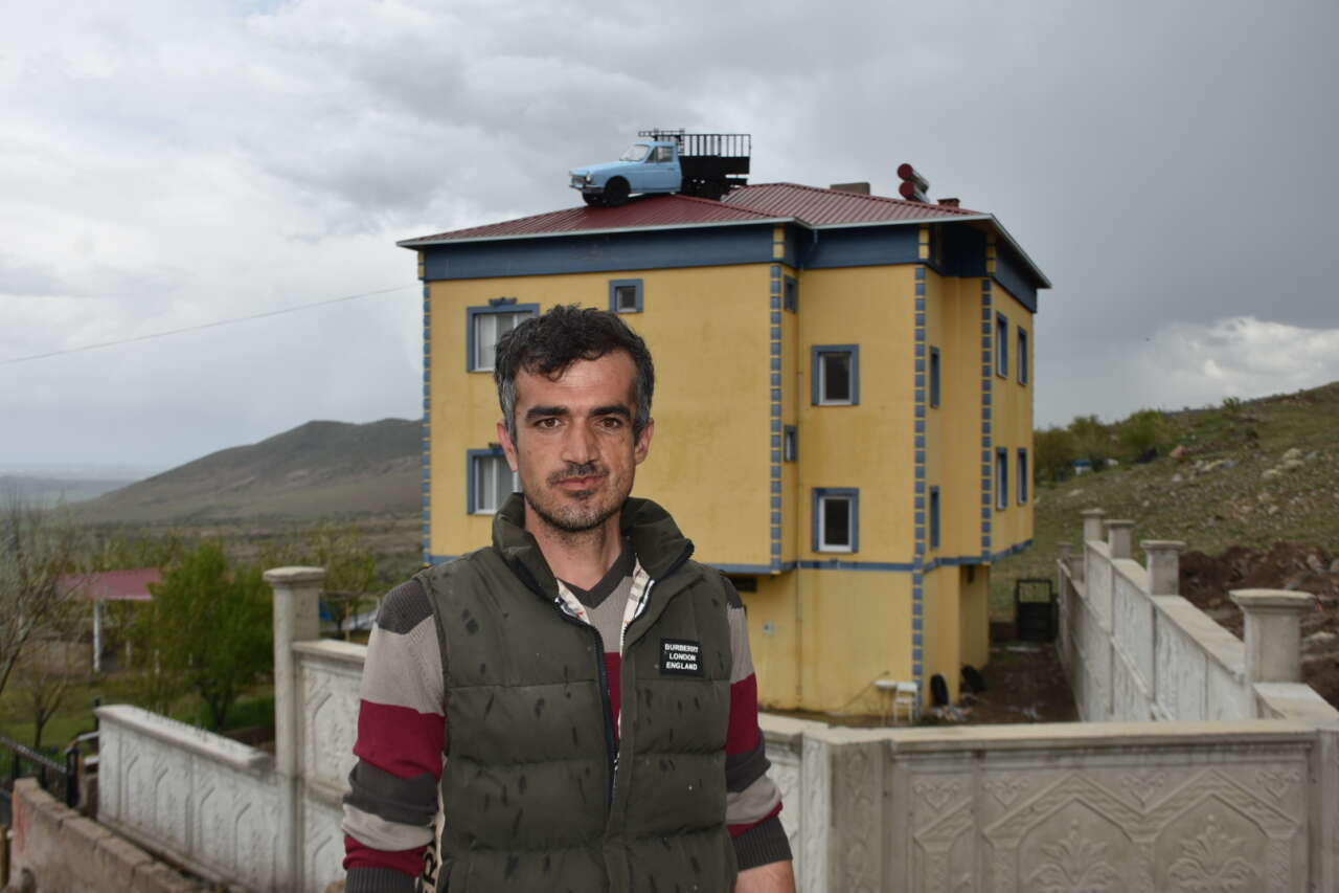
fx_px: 1339
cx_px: 670
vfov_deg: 36.9
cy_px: 446
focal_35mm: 36
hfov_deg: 53.1
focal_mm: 24
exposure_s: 1/250
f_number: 7.1
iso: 100
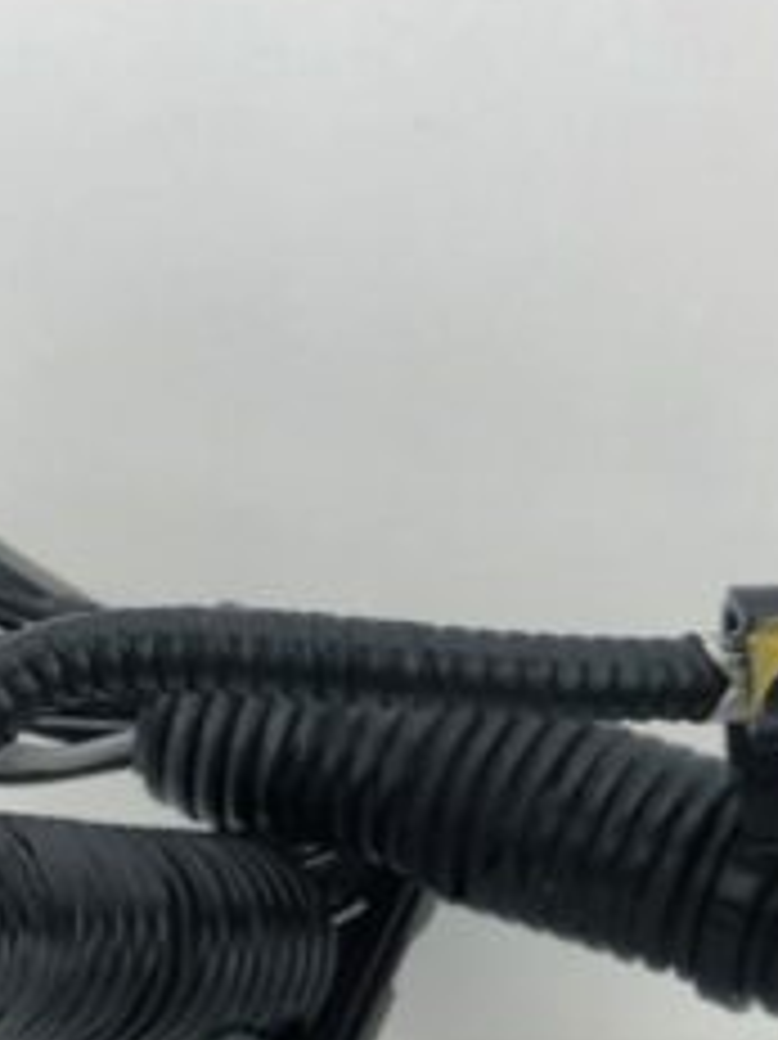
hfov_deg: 11.9
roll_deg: -0.5
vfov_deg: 15.6
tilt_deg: -18.0
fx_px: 3719
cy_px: 1085
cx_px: 558
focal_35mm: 124
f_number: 1.8
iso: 40
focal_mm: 4
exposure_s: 1/83
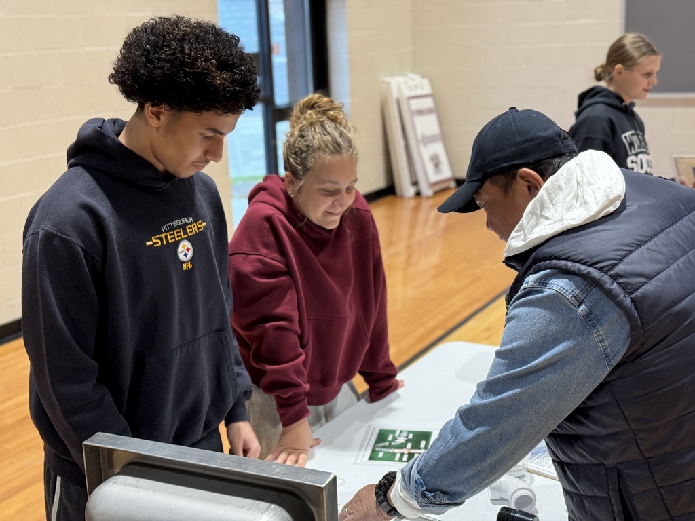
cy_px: 260
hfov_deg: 39.7
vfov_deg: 30.3
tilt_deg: -15.0
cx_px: 348
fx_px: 964
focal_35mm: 48
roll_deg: +2.1
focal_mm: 6.76
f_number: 1.78
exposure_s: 1/60
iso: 160
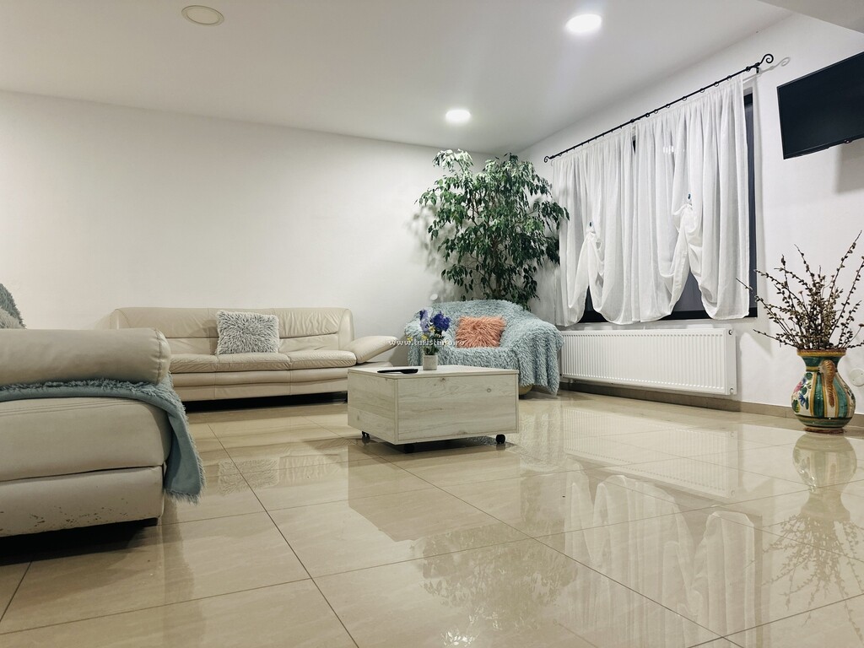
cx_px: 432
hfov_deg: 71.6
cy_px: 324
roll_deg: +0.8
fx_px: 599
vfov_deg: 56.8
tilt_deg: +0.7
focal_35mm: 24
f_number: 1.78
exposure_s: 1/50
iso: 200
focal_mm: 6.86
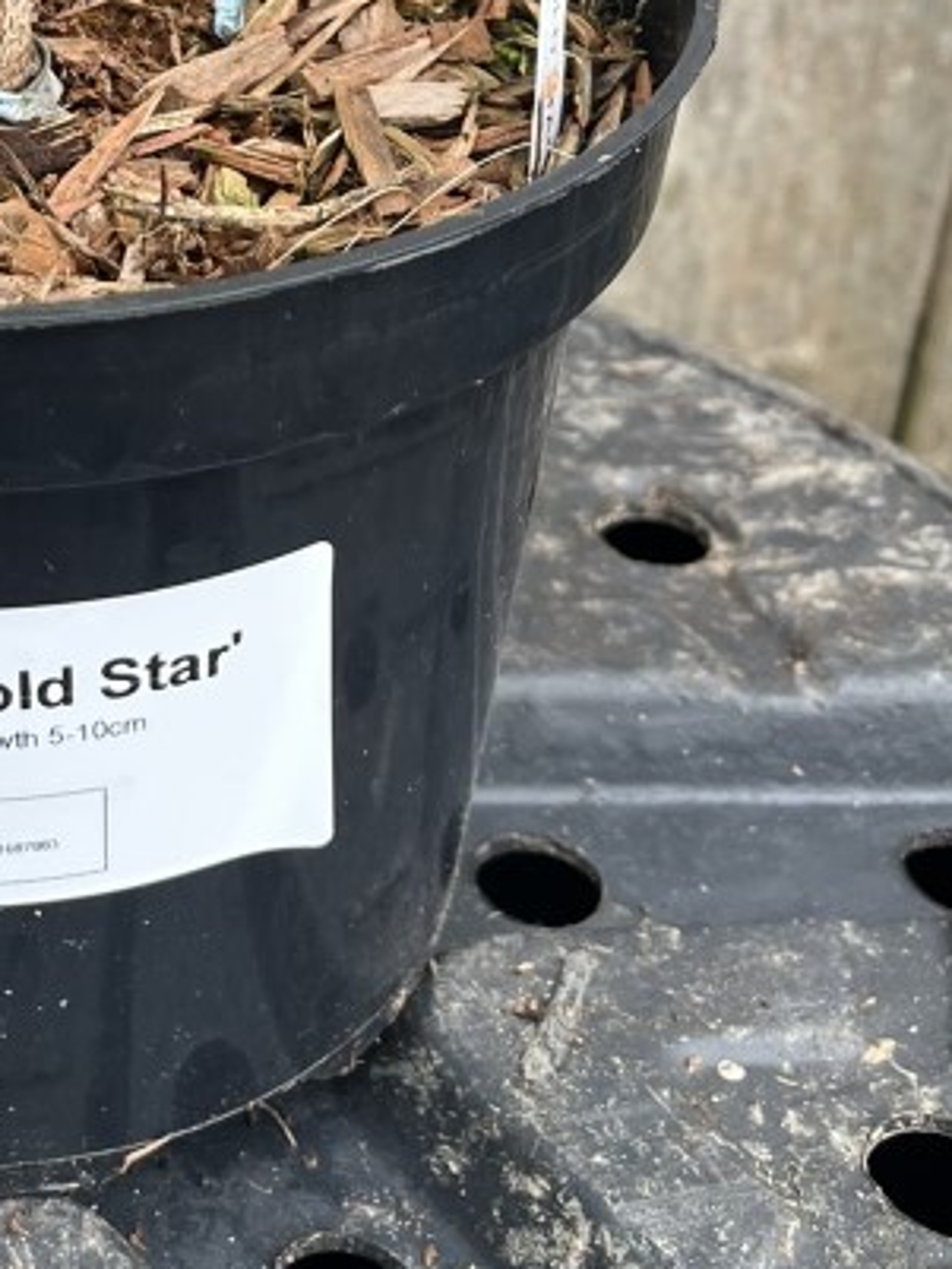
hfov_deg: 20.1
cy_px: 3
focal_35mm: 70
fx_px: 2565
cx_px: -92
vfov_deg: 26.3
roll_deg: +0.3
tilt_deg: -27.1
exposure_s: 1/122
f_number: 1.6
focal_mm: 5.1
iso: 40
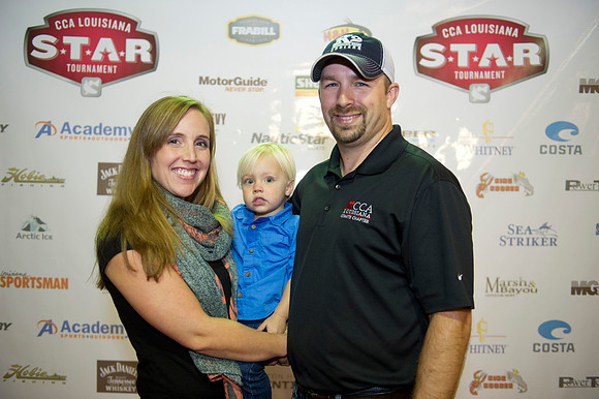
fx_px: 599
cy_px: 200
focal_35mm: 36
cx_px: 300
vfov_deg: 36.8
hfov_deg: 53.2
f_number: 2.8
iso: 1250
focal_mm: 36
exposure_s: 1/60
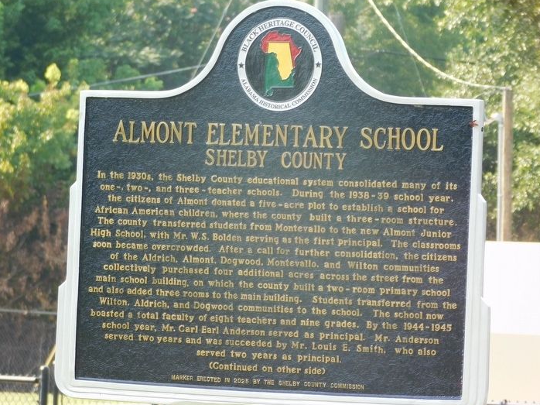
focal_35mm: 337
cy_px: 211
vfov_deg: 4.4
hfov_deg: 5.9
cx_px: 272
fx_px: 5255
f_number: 5.7
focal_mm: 52.2
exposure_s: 1/100
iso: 125
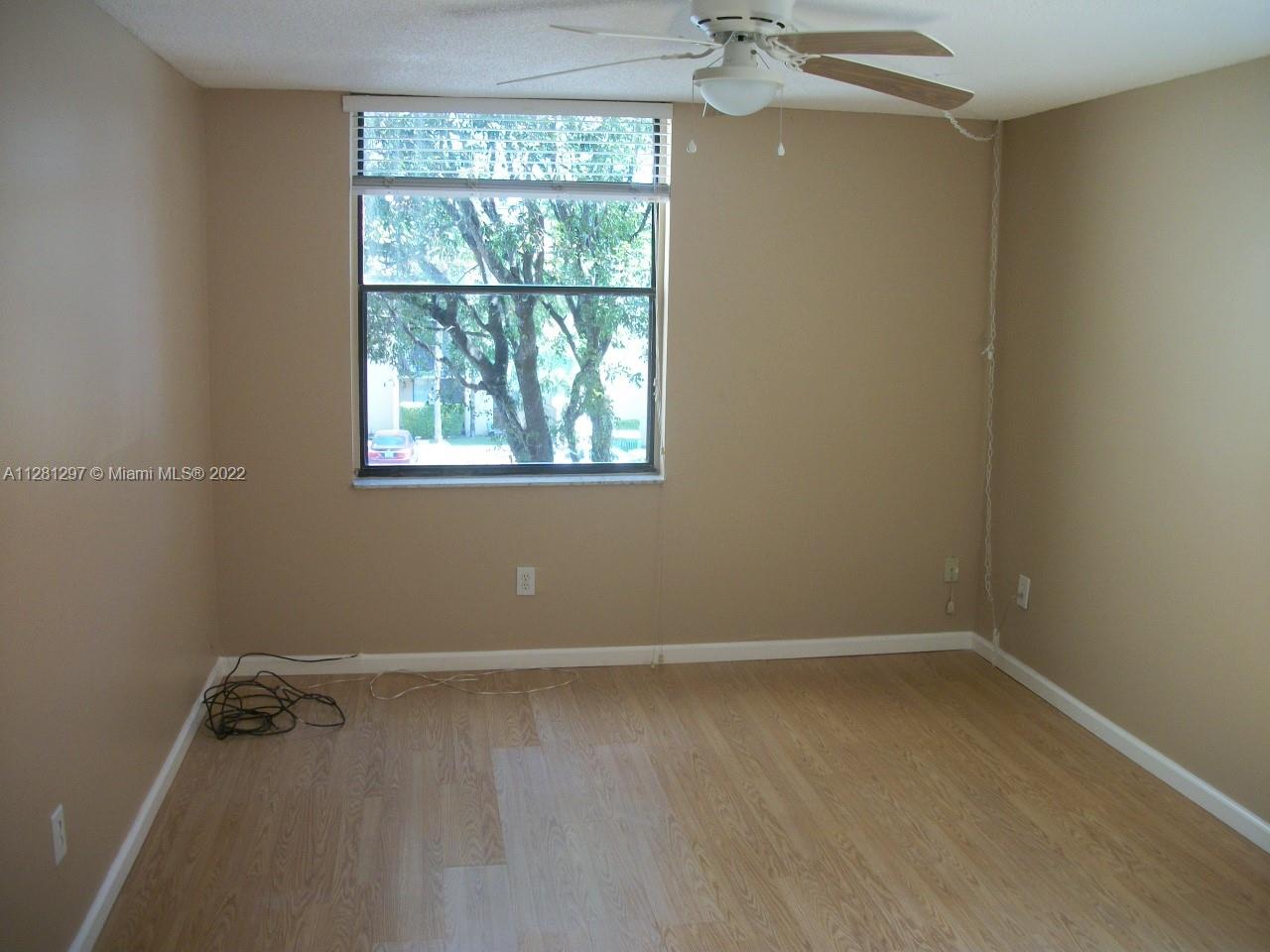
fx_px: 1174
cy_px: 476
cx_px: 635
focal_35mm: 32
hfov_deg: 56.8
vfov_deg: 44.2
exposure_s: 1/60
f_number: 2.9
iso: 80
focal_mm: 5.7
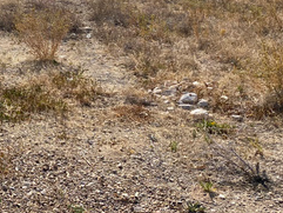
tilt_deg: -6.3
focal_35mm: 69
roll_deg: -1.2
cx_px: -53
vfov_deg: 20.8
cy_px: 14
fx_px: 564
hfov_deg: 25.4
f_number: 1.8
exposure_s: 1/5025
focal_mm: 4.25
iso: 32
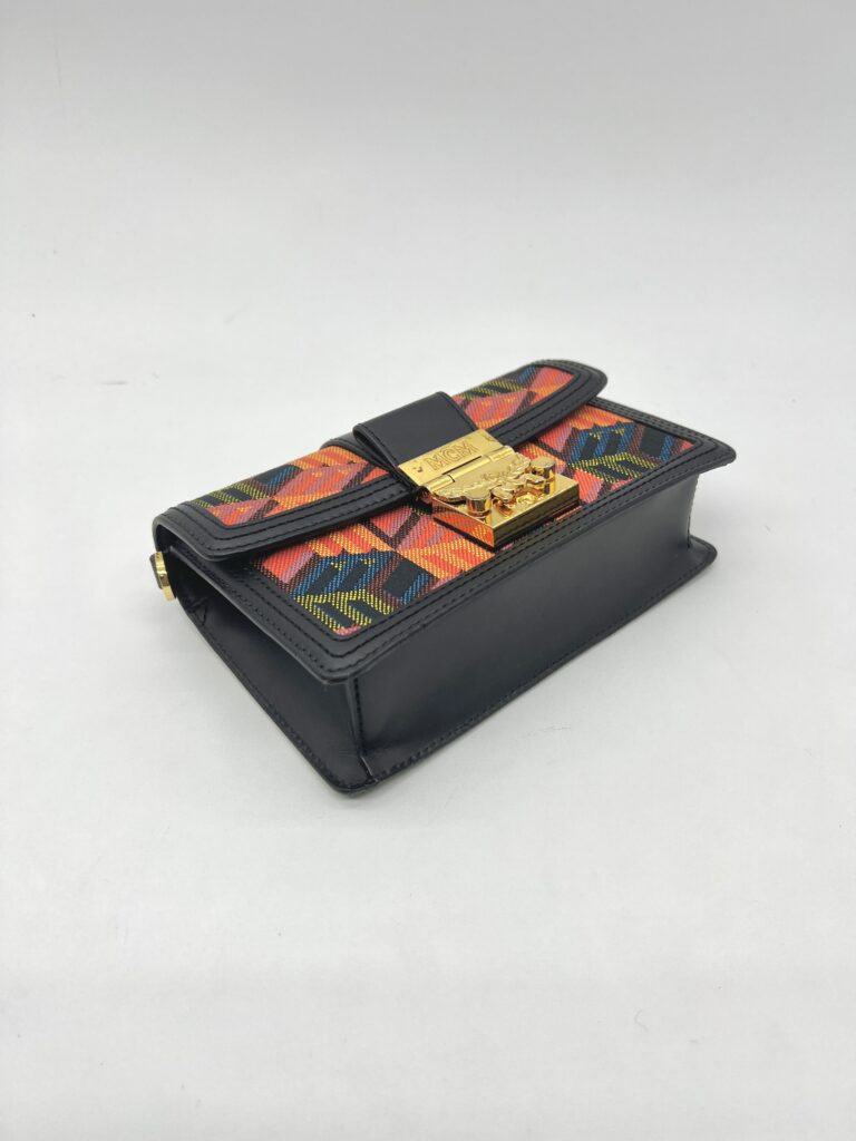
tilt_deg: -40.6
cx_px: 428
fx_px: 857
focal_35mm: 26
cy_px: 570
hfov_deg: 53.1
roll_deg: -2.3
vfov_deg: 67.3
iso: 50
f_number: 1.5
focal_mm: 5.7
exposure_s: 1/359
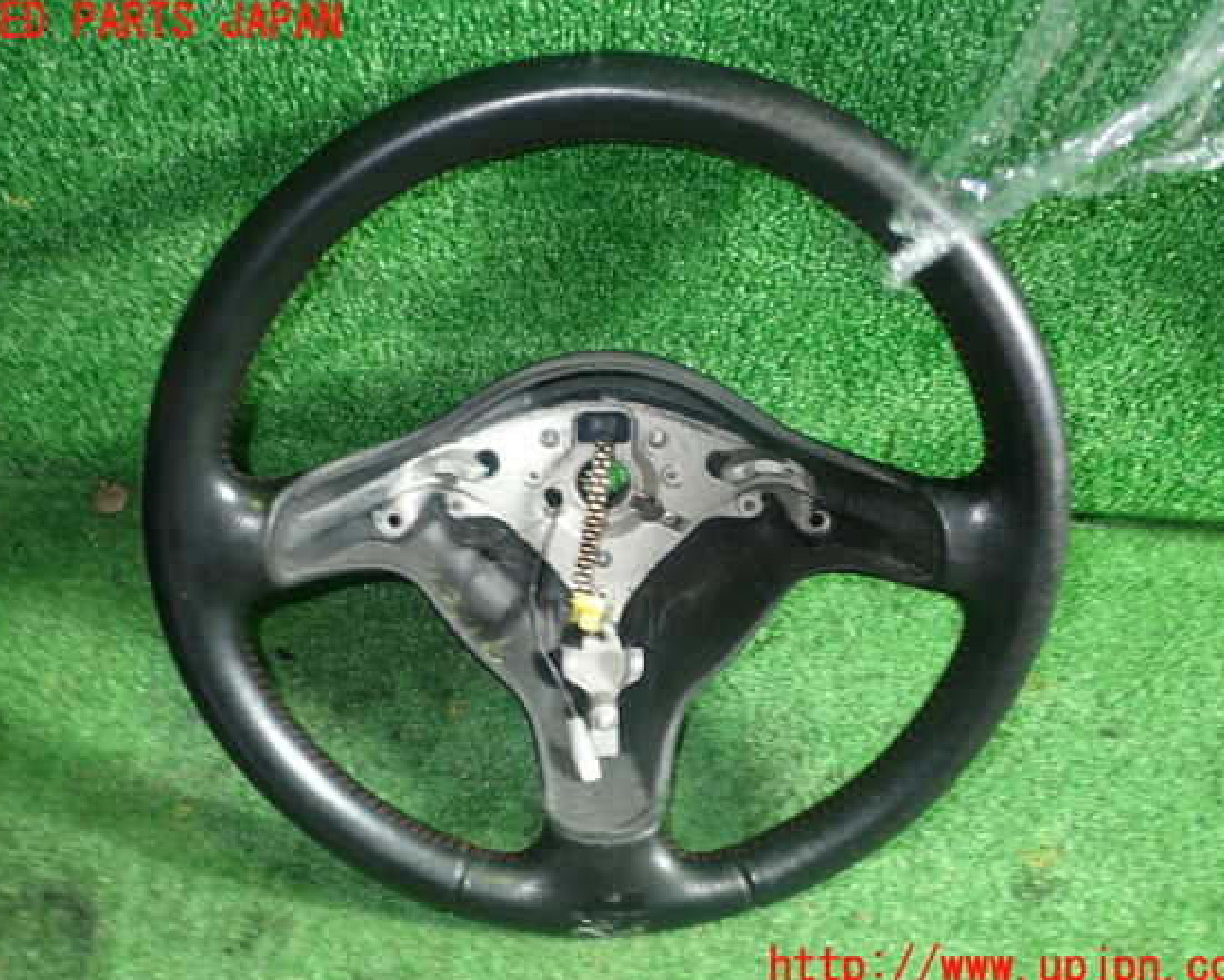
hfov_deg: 52.8
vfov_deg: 43.4
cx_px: 604
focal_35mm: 34
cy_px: 496
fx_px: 1232
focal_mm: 5.79
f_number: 2.4
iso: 200
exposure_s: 1/30
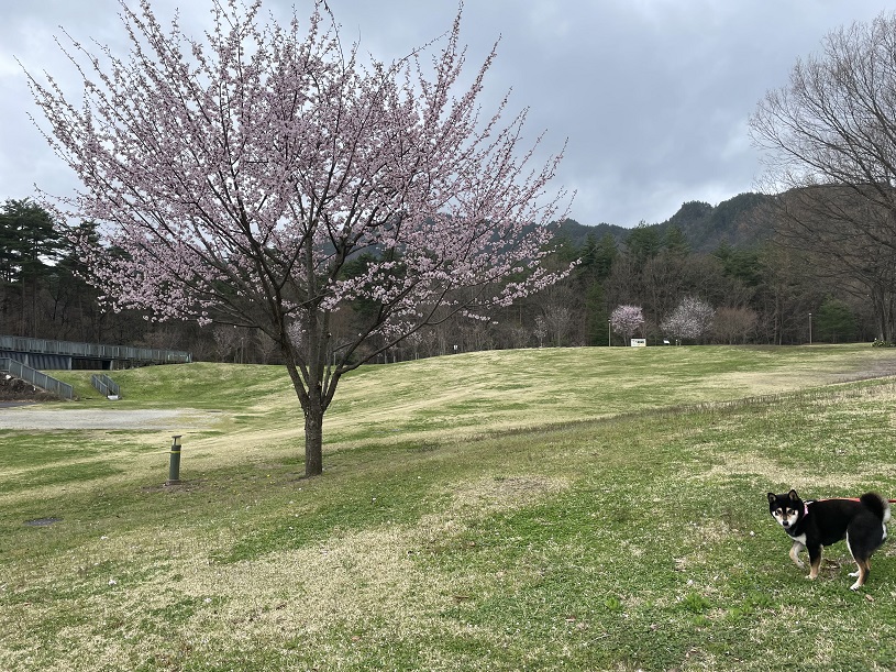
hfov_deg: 67.3
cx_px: 448
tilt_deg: +2.9
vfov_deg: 53.1
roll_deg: -1.0
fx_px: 673
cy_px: 336
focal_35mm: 26
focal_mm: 4.2
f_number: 1.6
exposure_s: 1/1401
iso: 32
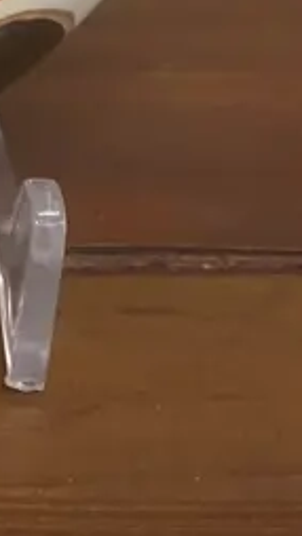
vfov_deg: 15.9
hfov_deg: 9.0
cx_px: -386
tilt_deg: -34.2
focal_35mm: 123
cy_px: -287
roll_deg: +0.2
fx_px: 1750
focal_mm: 3.99
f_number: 1.8
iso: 125
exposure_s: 1/50
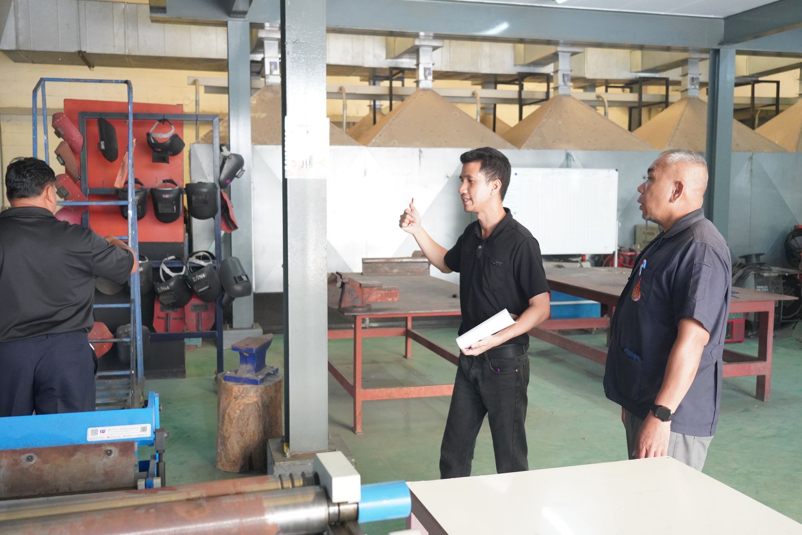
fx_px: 824
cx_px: 401
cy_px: 268
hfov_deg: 51.9
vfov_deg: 35.9
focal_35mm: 37
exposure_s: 1/400
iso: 8000
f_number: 5
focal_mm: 37
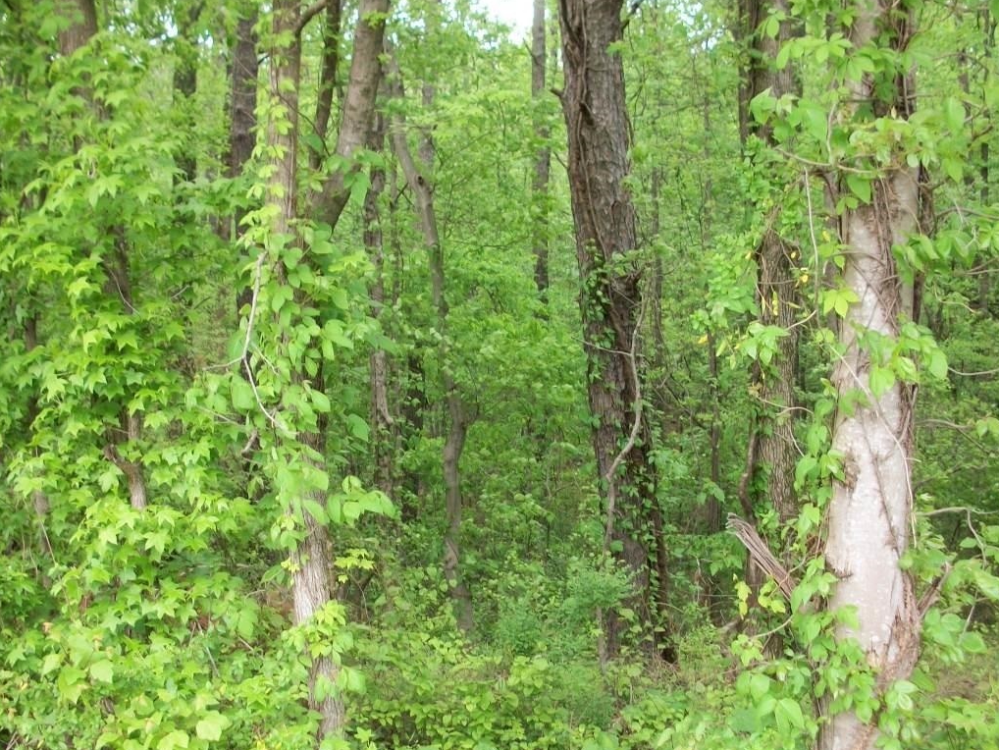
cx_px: 516
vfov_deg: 32.8
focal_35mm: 44
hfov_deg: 42.9
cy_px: 434
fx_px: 1270
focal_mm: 6.3
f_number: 3.1
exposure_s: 1/40
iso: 80
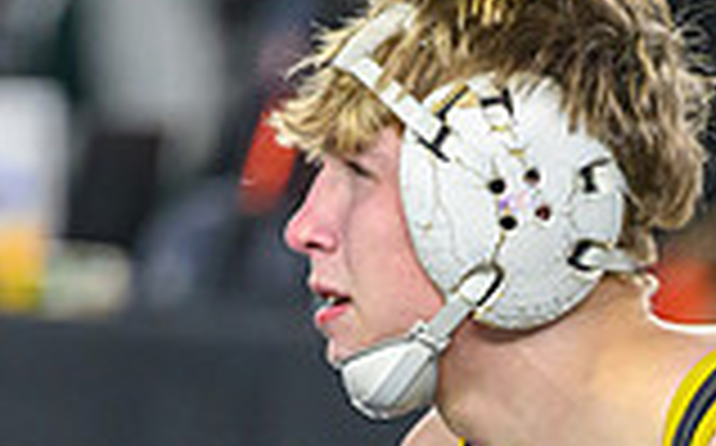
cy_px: 816
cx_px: 690
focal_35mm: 885
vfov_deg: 1.5
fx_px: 17251
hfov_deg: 2.4
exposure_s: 1/1000
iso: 2500
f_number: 2.8
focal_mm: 190
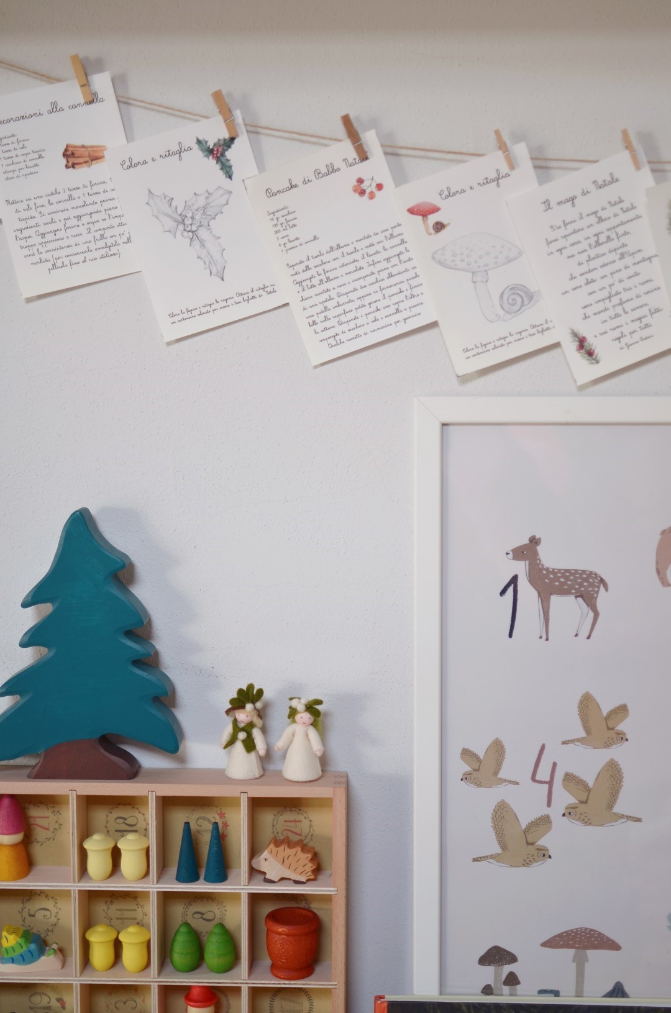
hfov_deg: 25.6
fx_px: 1475
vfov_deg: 37.9
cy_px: 506
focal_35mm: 52
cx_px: 336
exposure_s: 1/100
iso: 100
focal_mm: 35
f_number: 1.8
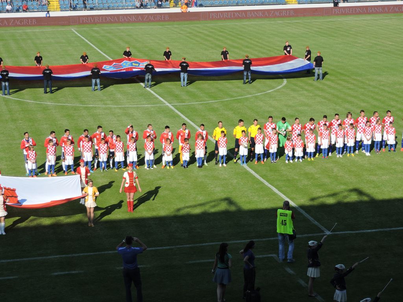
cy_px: 151
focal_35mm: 90
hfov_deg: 21.8
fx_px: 1048
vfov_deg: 16.4
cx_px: 202
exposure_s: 1/800
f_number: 4.1
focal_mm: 16.1
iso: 100
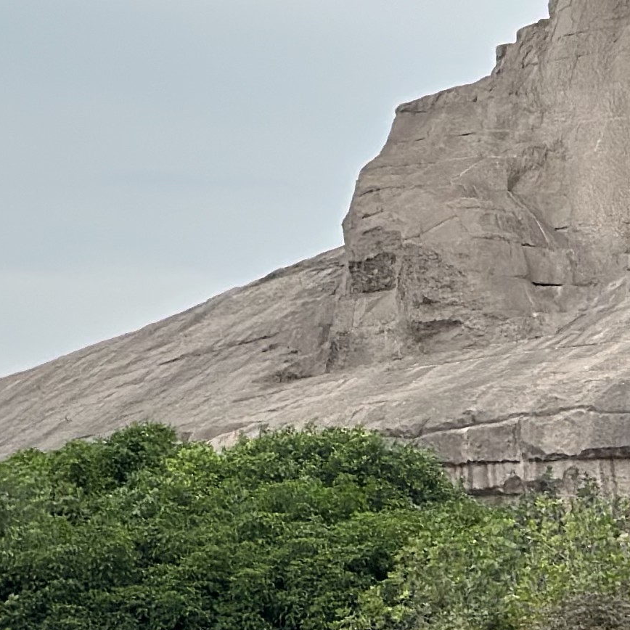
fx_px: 4056
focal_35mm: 197
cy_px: -435
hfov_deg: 8.8
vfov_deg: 8.6
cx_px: 671
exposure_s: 1/6211
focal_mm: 6.86
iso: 80
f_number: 1.78
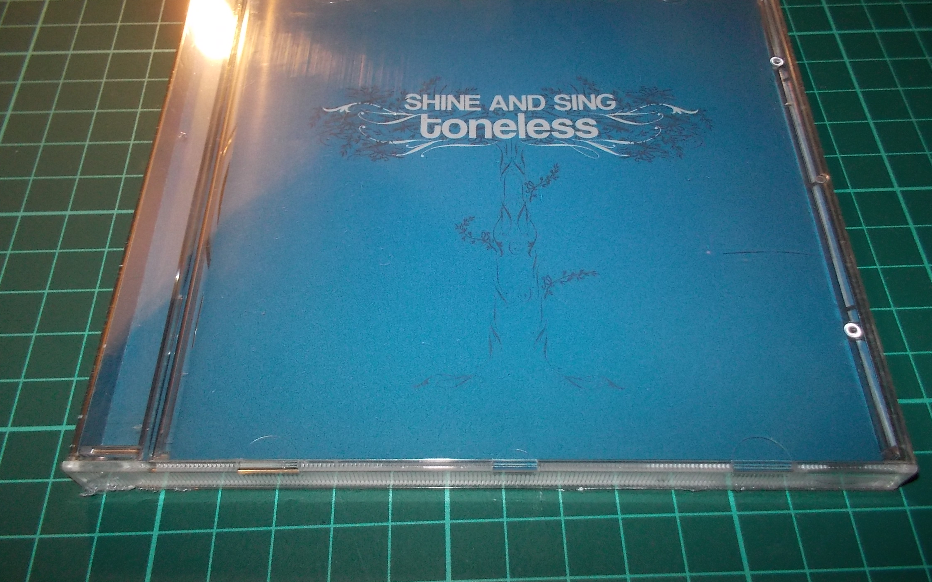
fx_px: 787
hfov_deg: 61.2
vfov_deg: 40.6
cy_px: 285
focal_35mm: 31
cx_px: 464
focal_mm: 4.1
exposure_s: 1/30
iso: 200
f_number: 3.3
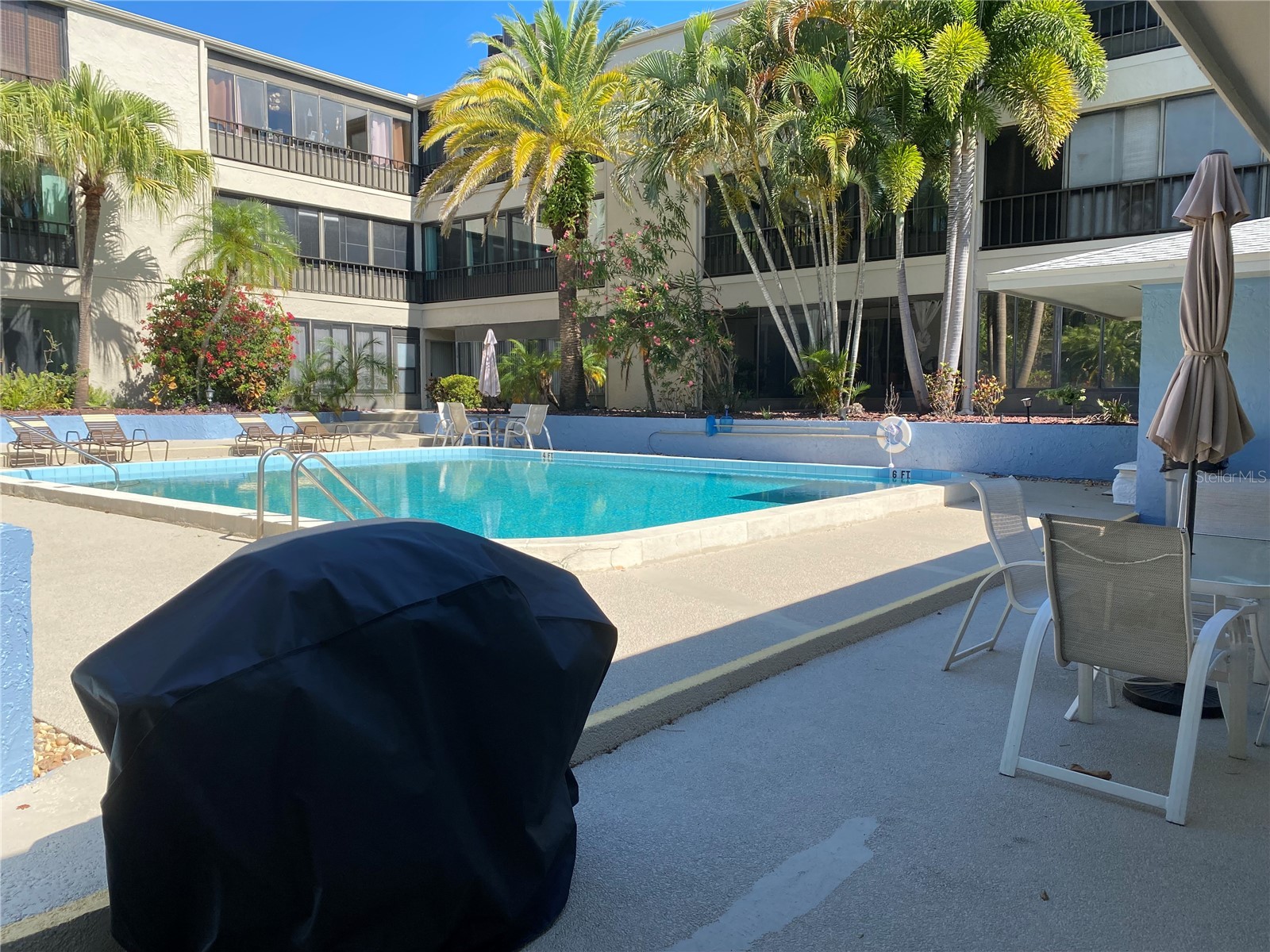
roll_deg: +0.0
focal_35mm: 26
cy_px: 476
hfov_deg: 67.3
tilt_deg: -3.7
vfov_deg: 53.1
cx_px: 635
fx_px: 954
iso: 32
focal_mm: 4.25
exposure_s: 1/1522
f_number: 1.8
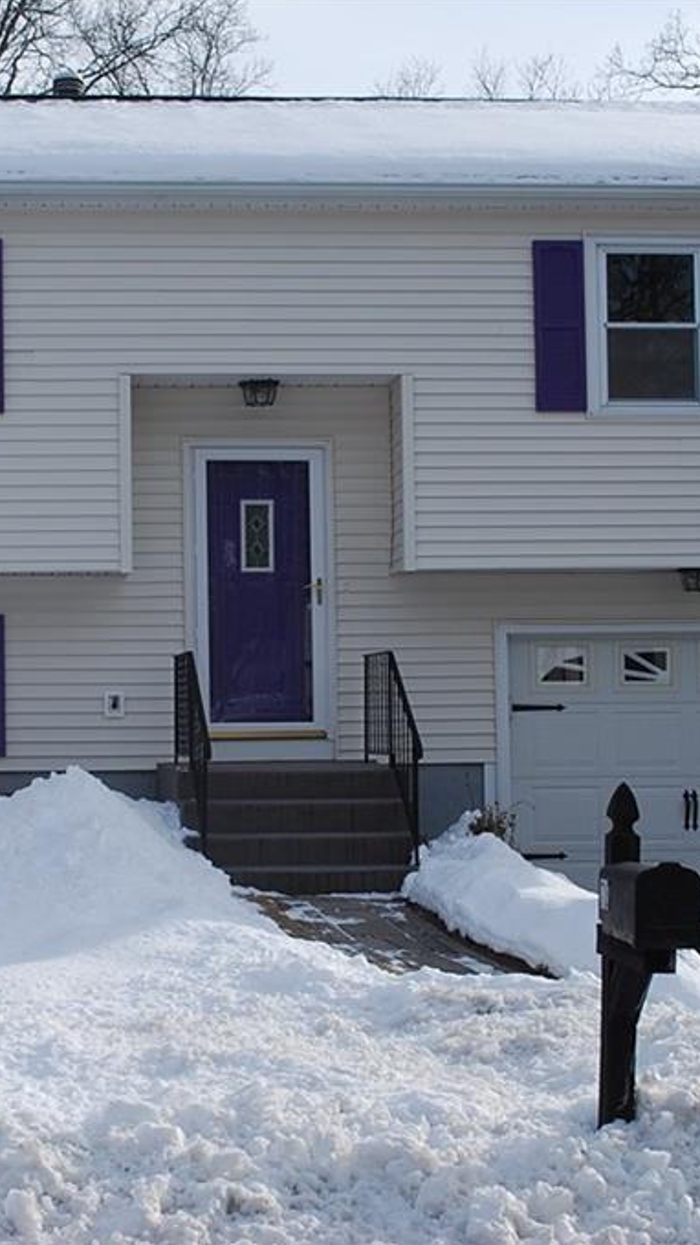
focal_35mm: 69
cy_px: 622
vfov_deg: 30.7
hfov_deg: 17.4
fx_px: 2270
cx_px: 183
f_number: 8
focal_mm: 29
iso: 100
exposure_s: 1/250
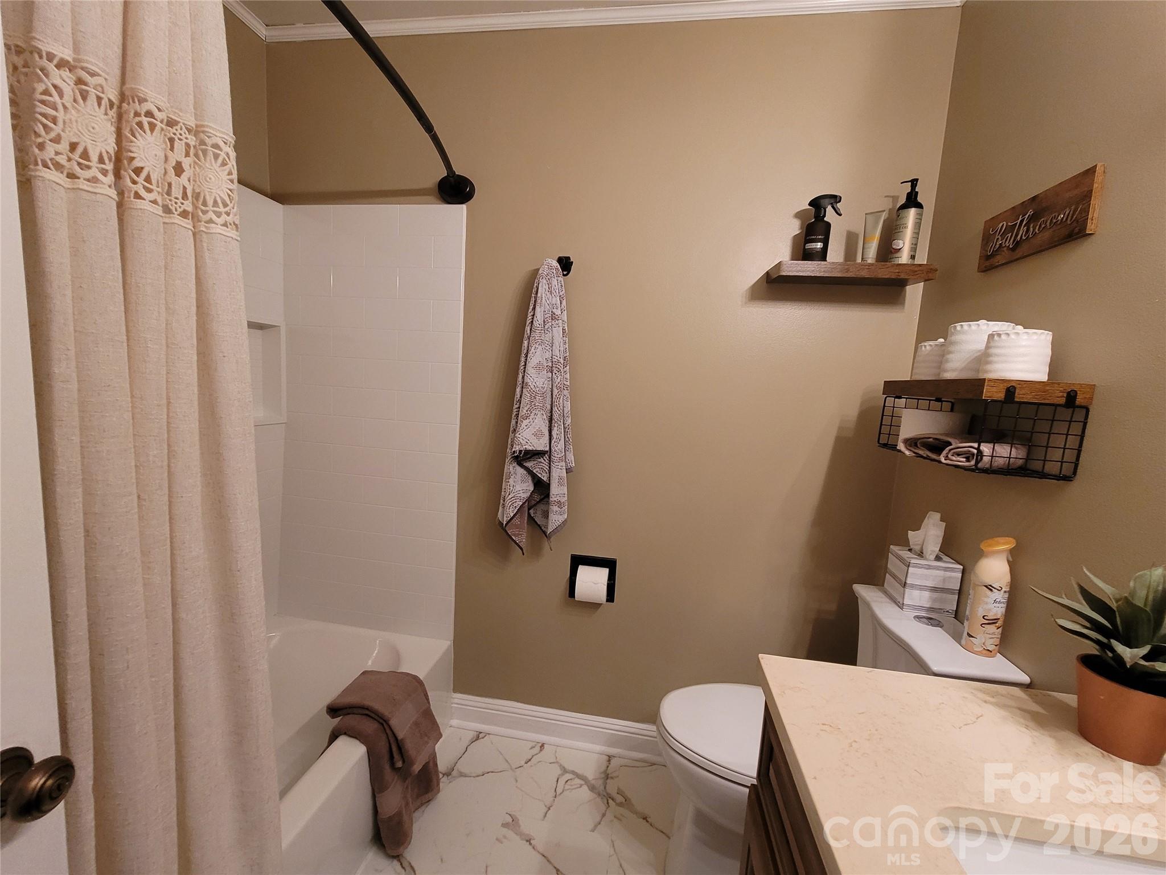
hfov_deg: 106.2
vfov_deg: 89.9
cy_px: 438
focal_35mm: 13
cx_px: 583
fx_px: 438
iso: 400
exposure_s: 1/60
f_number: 2.2
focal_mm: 2.2
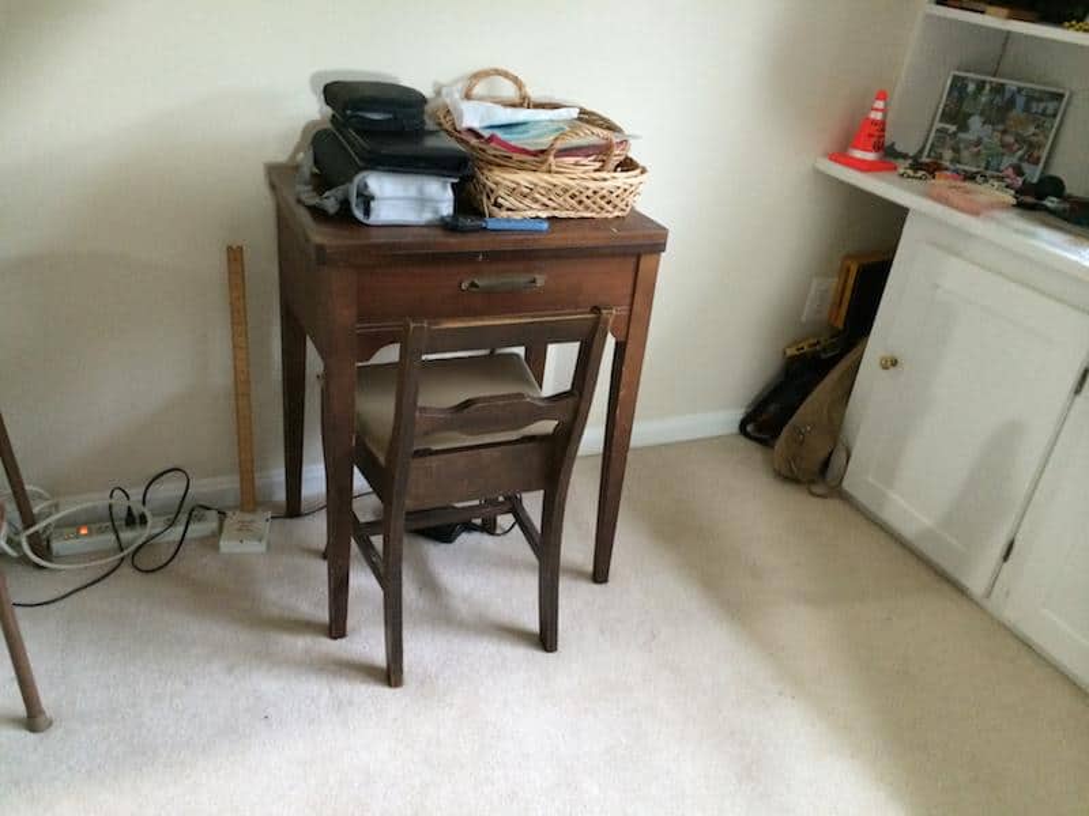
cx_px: 544
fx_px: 944
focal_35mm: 30
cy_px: 408
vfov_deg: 46.8
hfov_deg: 60.0
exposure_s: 1/15
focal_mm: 4.12
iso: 320
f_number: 2.2
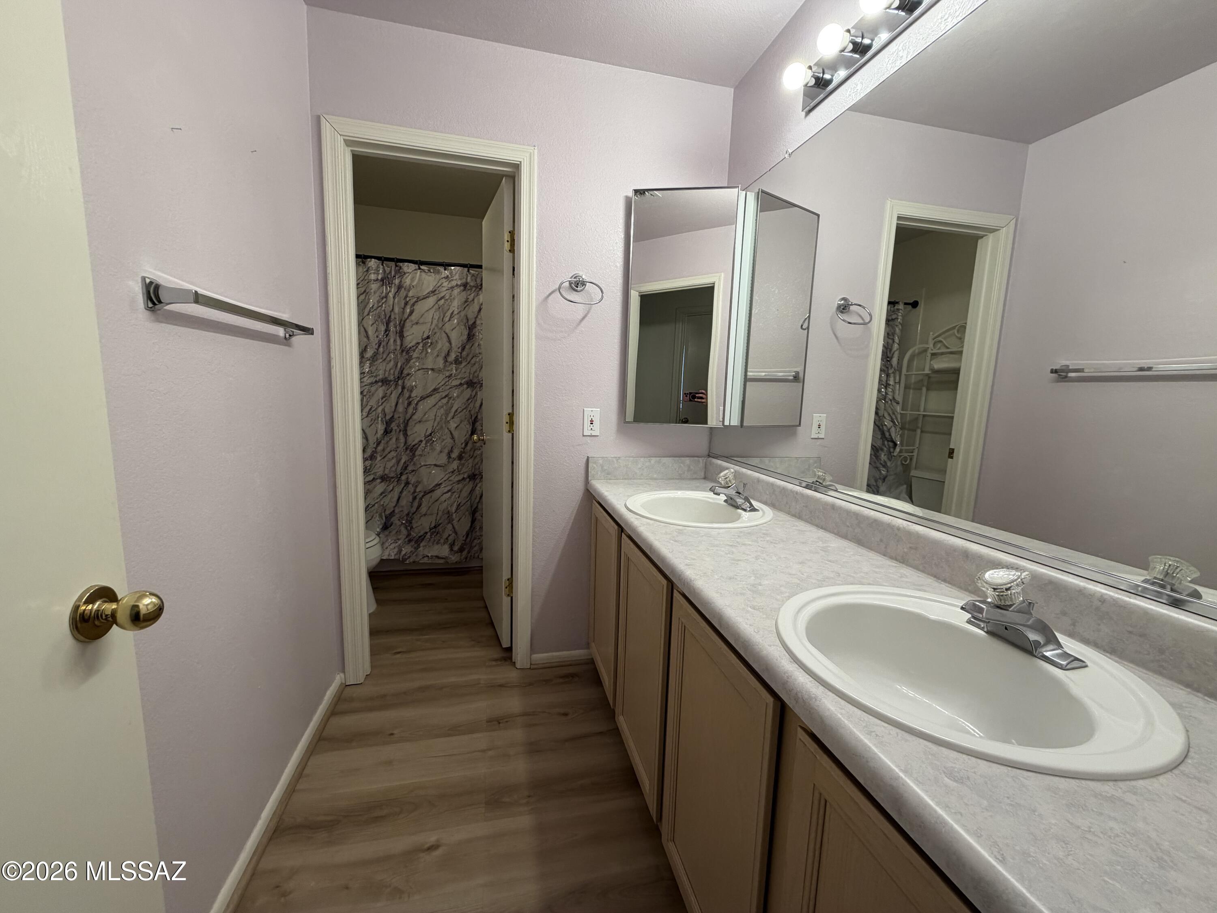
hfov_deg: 102.1
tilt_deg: -7.8
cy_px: 456
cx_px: 608
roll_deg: -1.3
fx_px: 492
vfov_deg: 85.7
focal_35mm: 14
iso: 125
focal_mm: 2.22
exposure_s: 1/120
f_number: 2.2
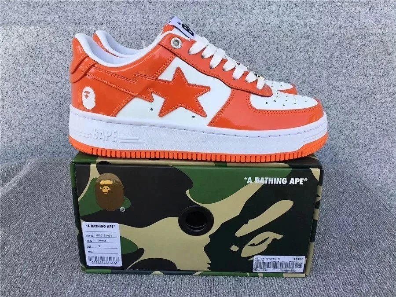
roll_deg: -0.2
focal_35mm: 31
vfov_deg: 45.4
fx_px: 355
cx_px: 198
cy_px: 148
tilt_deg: -20.1
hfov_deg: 58.4
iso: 25
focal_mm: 3.3
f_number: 2.4
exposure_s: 1/356
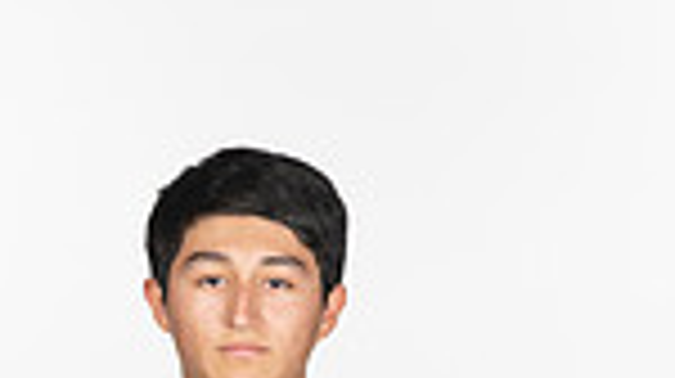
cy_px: 1004
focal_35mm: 220
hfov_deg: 9.8
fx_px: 3933
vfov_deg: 5.3
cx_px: 189
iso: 250
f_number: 7.1
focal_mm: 70
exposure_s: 1/400
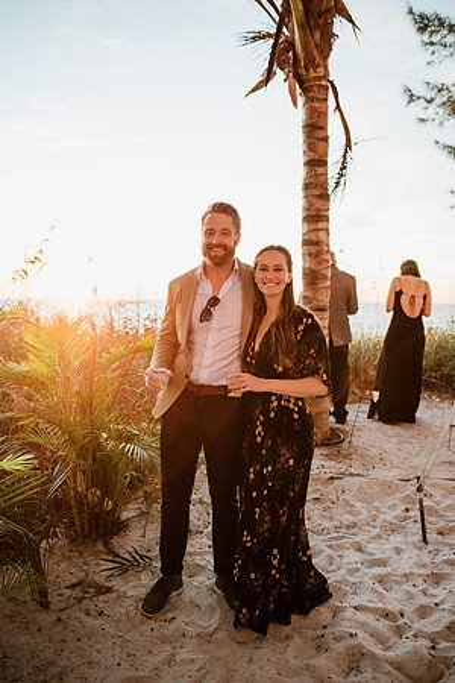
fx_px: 663
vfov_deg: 54.4
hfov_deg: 37.9
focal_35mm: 35
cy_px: 342
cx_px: 228
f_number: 2.2
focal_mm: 35
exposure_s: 1/800
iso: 500
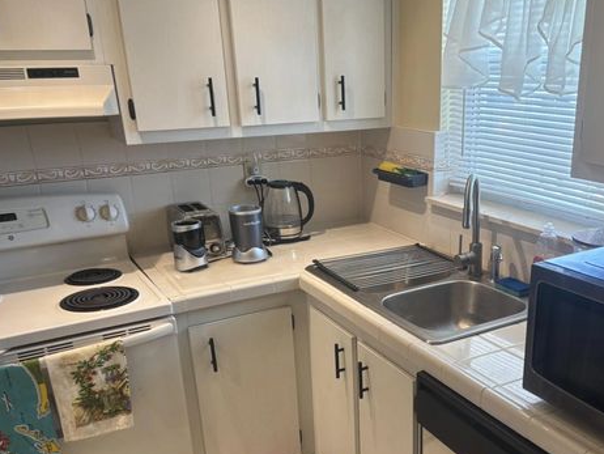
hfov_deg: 50.7
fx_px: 628
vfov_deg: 39.2
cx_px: 387
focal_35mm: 36
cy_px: 305
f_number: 1.6
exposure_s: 1/60
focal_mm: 5.96
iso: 100
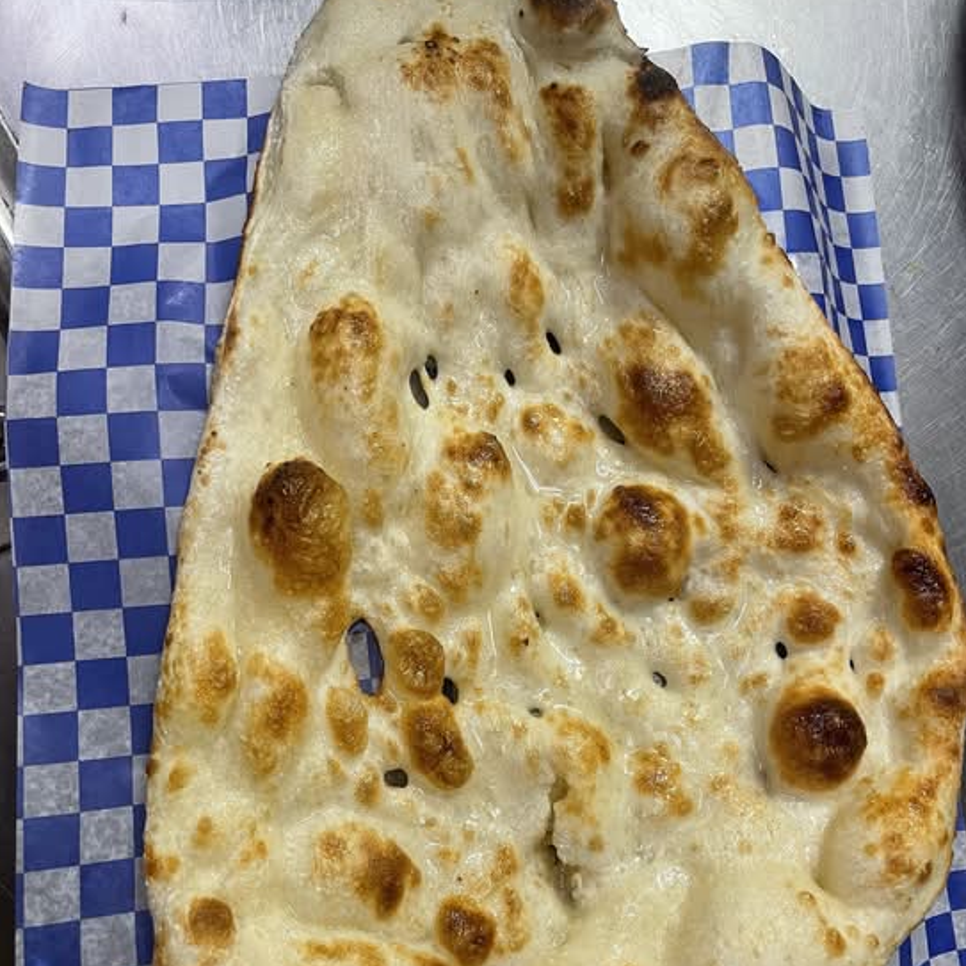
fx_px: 979
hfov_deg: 52.5
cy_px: 543
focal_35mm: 31
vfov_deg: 52.4
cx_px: 487
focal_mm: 4.2
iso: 125
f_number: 1.6
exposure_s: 1/60
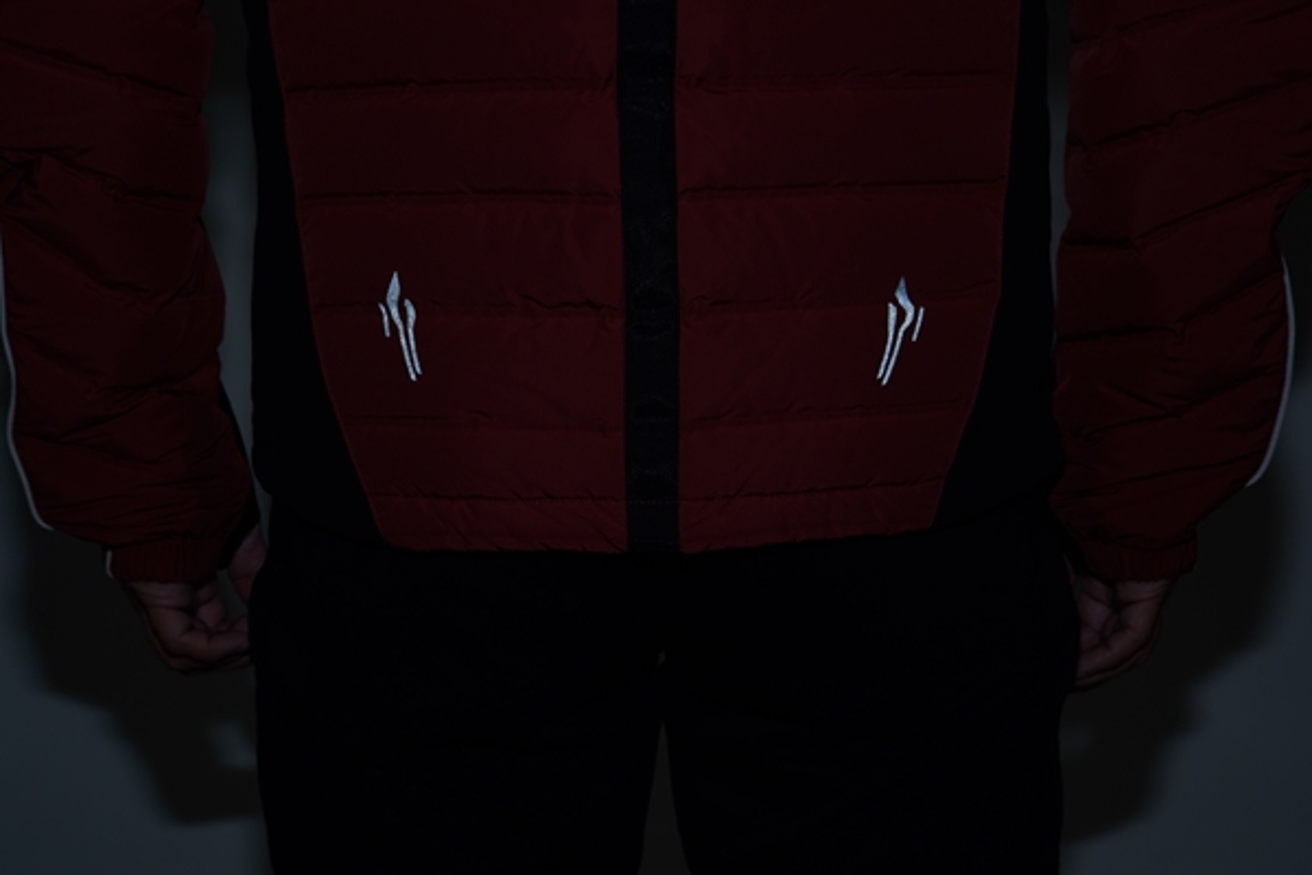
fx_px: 2915
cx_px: 656
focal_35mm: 80
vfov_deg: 17.1
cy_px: 438
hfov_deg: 25.4
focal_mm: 80
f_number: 9
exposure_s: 1/125
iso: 200
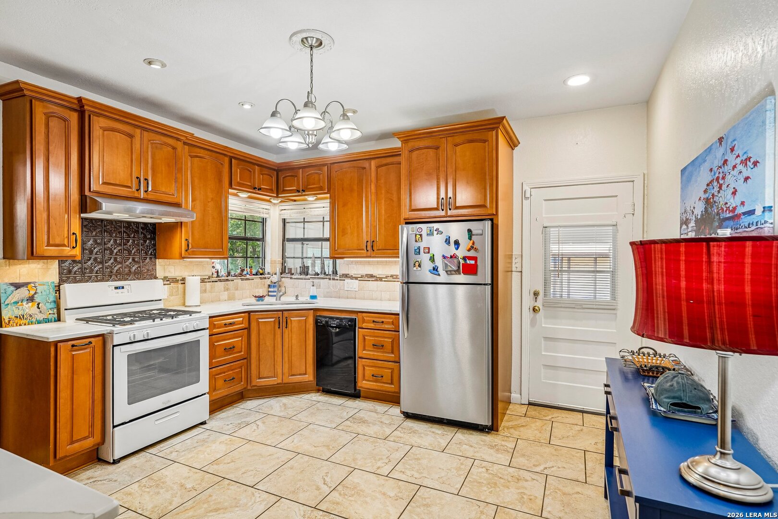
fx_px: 389
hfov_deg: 90.0
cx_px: 389
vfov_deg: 67.4
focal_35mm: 18
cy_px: 260
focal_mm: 18
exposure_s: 1/30
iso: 320
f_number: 8
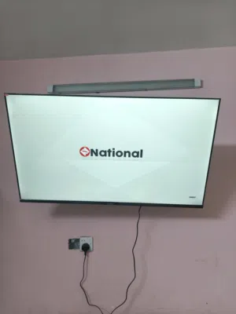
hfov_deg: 58.9
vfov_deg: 73.9
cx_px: 118
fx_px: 209
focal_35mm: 23
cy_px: 157
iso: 238
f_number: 1.8
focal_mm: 5.56
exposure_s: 1/107
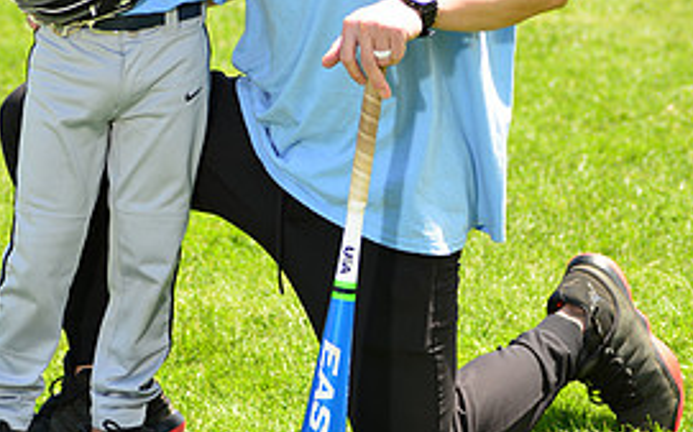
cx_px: 244
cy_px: -148
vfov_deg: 5.2
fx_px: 4775
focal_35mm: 253
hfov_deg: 8.3
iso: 100
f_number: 5
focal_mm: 116
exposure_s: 1/250
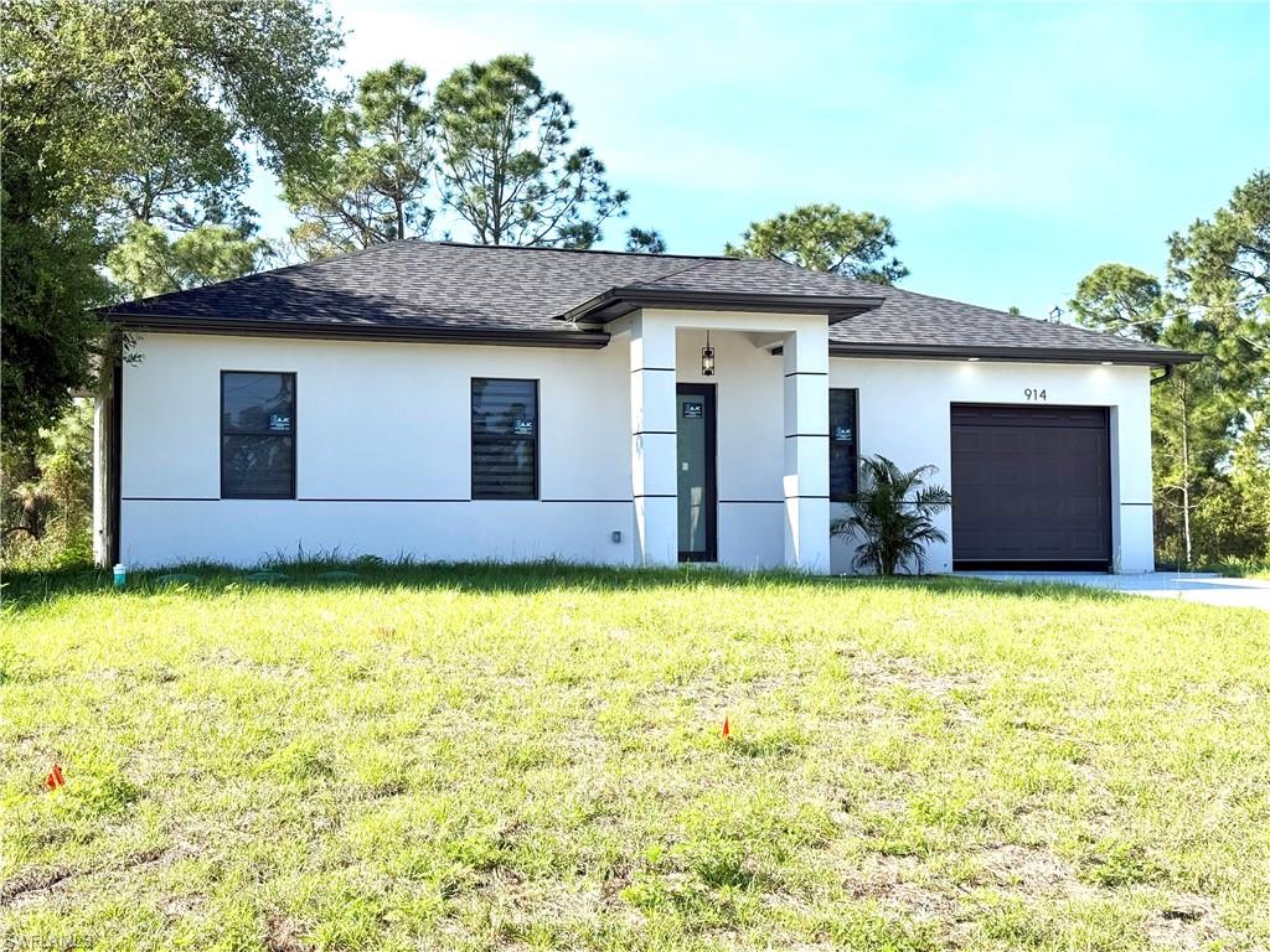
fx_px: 1761
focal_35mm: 48
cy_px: 476
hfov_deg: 39.7
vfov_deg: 30.3
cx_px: 635
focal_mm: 6.76
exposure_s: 1/2865
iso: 80
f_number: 1.78
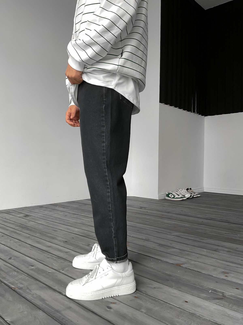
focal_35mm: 29
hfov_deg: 48.2
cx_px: 122
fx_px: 271
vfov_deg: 61.7
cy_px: 162
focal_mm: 3
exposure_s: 1/95
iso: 64
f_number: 1.8
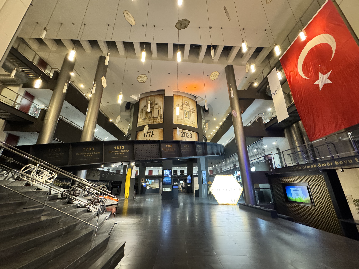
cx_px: 180
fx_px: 145
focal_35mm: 14
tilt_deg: +19.2
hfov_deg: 102.1
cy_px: 134
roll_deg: +0.4
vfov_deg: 85.7
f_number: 2.2
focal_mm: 2.22
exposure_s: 1/58
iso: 800
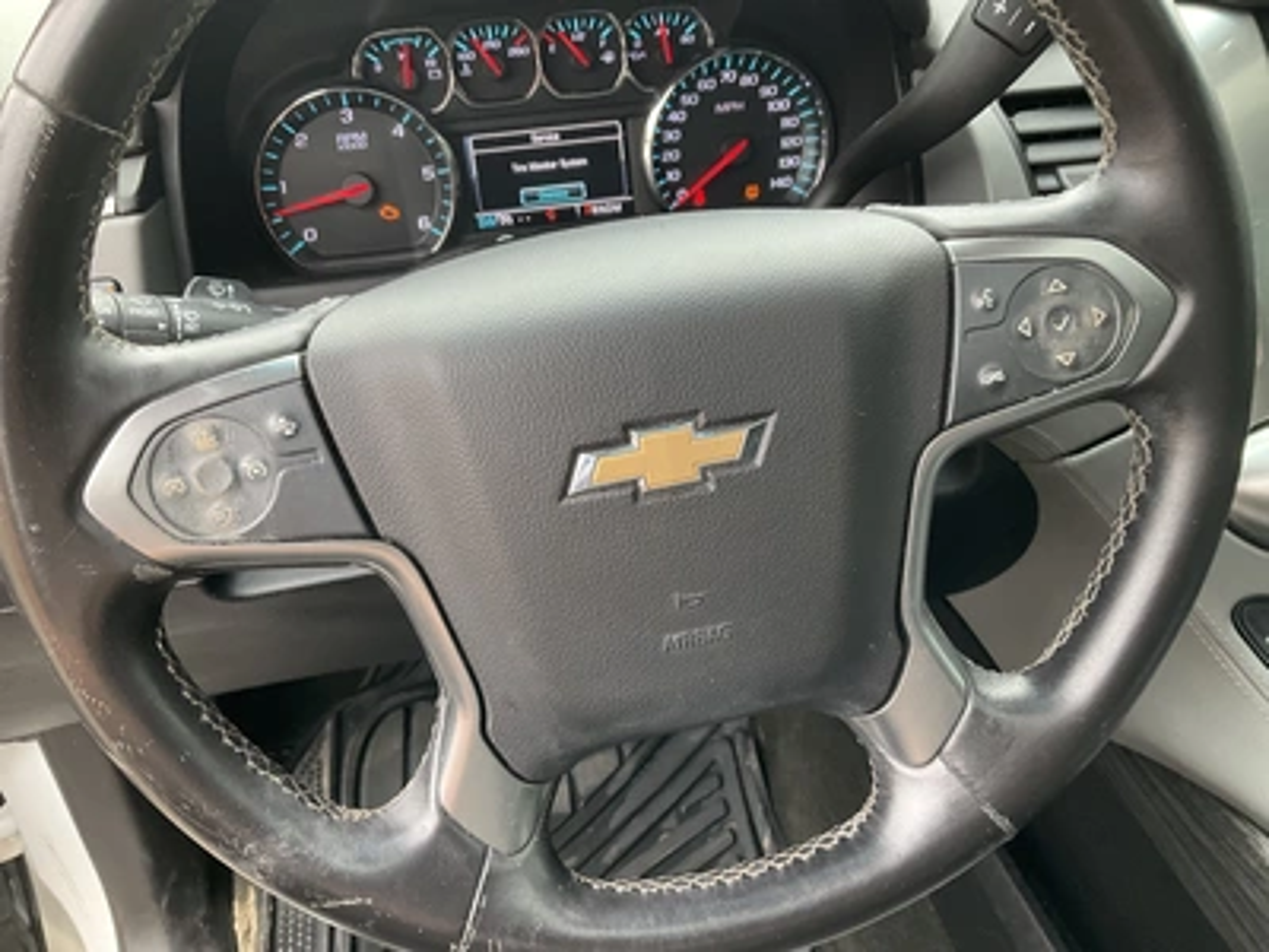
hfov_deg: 61.7
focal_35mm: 29
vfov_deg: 48.2
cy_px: 476
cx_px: 634
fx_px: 1063
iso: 80
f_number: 1.8
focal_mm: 3
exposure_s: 1/60
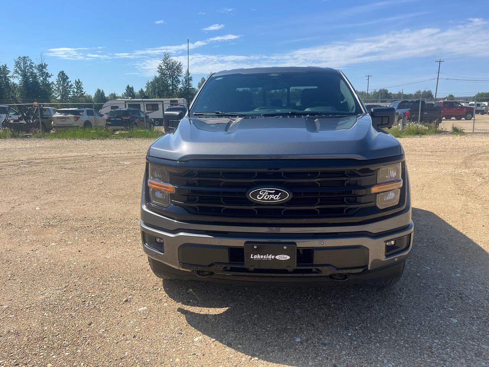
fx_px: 367
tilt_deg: -10.8
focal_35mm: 26
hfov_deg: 67.3
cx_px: 244
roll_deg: +1.4
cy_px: 184
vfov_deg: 53.1
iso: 50
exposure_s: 1/3049
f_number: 1.6
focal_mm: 5.1
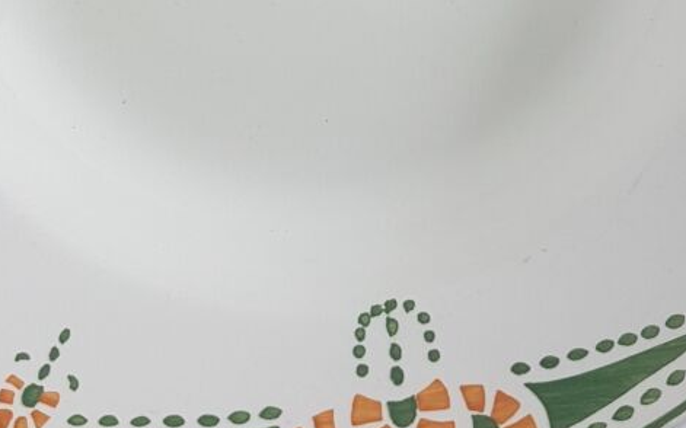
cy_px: -174
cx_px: 322
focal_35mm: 78
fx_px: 1458
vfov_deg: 15.6
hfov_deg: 26.5
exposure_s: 1/100
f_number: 1.7
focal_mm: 4.2
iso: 40
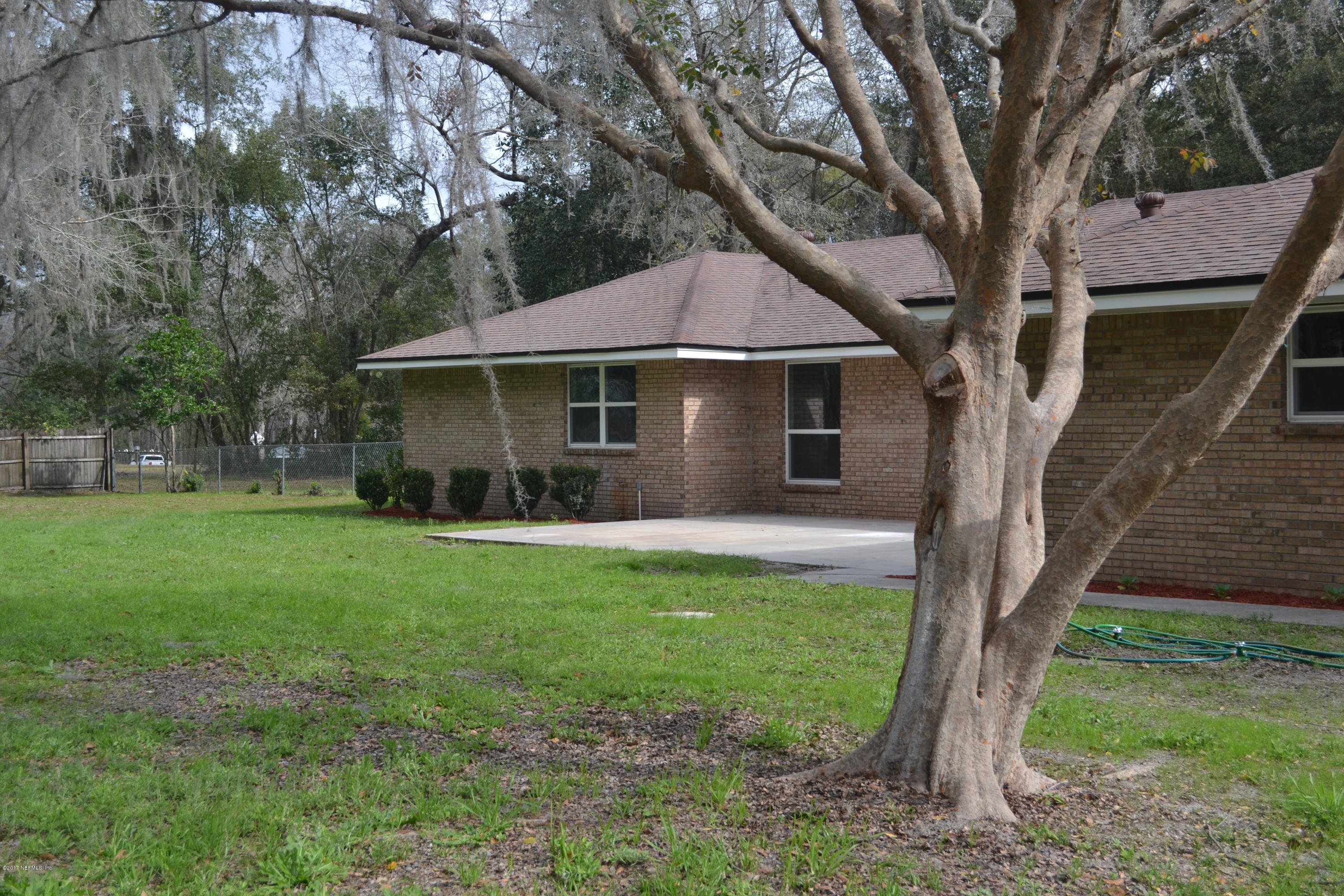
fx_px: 1792
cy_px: 448
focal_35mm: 48
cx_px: 672
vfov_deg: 28.1
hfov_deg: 41.1
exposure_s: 1/160
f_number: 6.3
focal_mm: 32
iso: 100
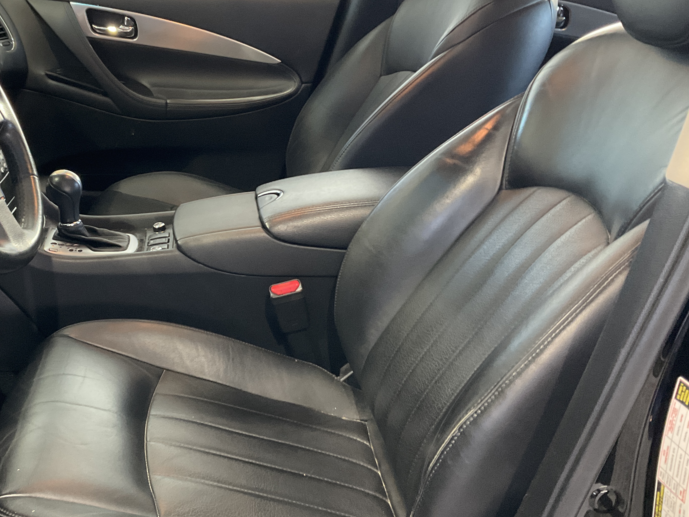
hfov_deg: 42.8
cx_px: 193
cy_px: 228
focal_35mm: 43
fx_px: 856
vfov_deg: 33.6
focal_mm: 3
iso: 200
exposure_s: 1/40
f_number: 1.8
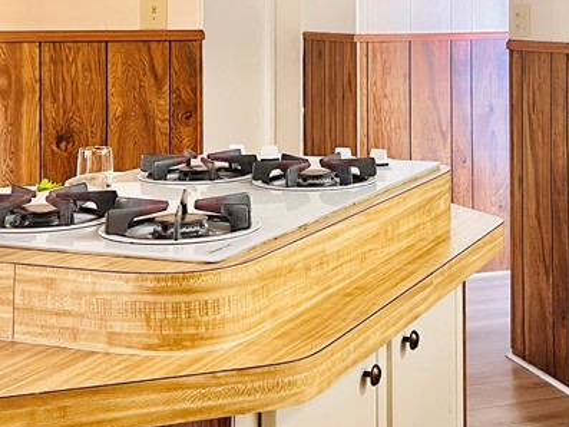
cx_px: 390
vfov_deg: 21.3
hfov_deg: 28.7
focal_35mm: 67
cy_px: 20
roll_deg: +0.5
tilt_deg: -0.7
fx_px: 1102
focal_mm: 5.7
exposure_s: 1/60
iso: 200
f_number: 1.5
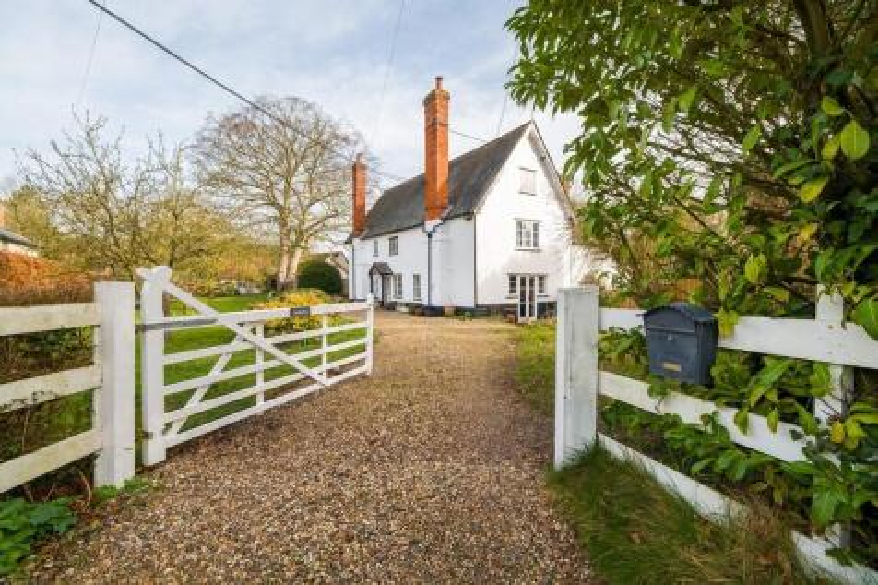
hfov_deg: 100.4
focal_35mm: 15
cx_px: 439
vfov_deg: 77.3
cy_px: 292
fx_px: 366
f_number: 9
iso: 160
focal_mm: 9.9
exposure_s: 1/100
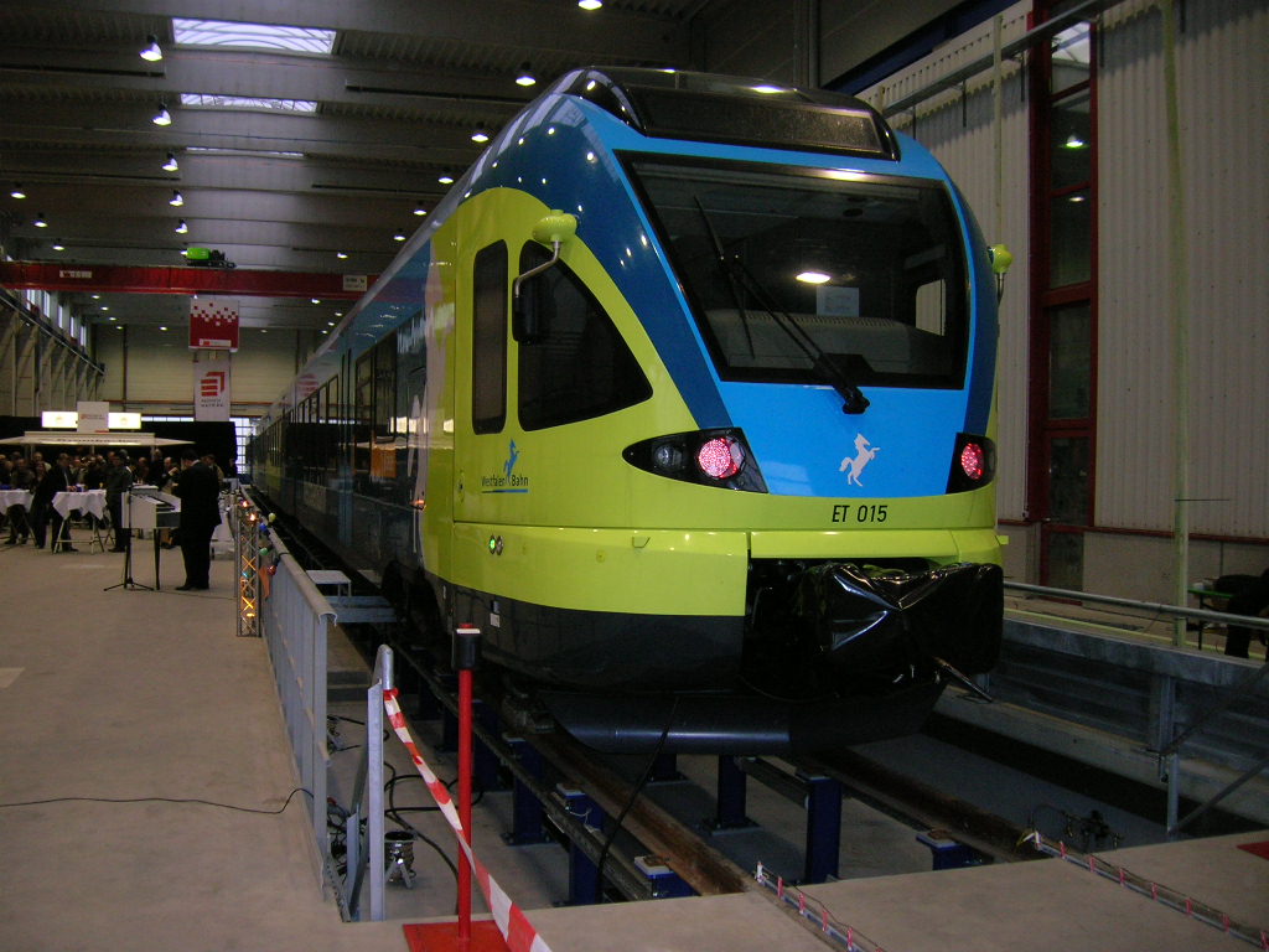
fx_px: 1246
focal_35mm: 34
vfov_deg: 41.8
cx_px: 634
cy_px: 476
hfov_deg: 54.0
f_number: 2.9
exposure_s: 1/60.1
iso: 105
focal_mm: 5.7
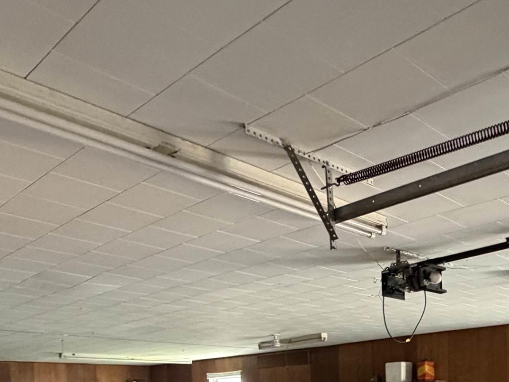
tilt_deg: -3.5
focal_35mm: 40
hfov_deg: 46.6
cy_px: 424
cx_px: 299
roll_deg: +1.4
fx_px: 588
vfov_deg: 31.7
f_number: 2.2
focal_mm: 2.22
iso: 800
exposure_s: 1/60
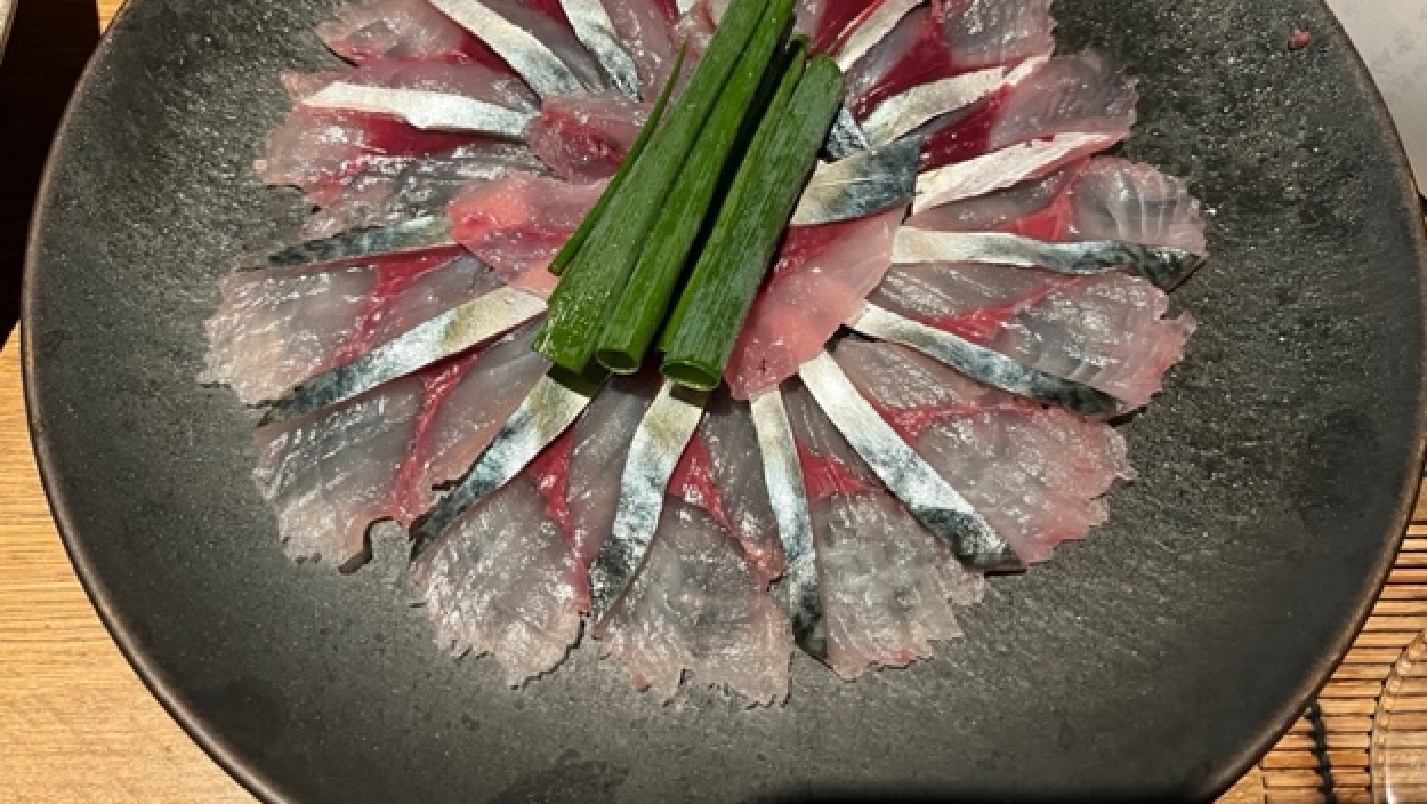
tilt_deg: -63.4
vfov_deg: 39.8
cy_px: 274
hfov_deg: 66.0
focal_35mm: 29
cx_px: 701
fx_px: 1098
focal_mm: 5.1
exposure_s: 1/60
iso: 160
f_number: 1.6
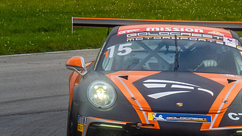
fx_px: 5306
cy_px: 87
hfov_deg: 2.6
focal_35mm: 827
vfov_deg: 1.5
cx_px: 193
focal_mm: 210
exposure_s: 1/320
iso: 400
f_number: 13
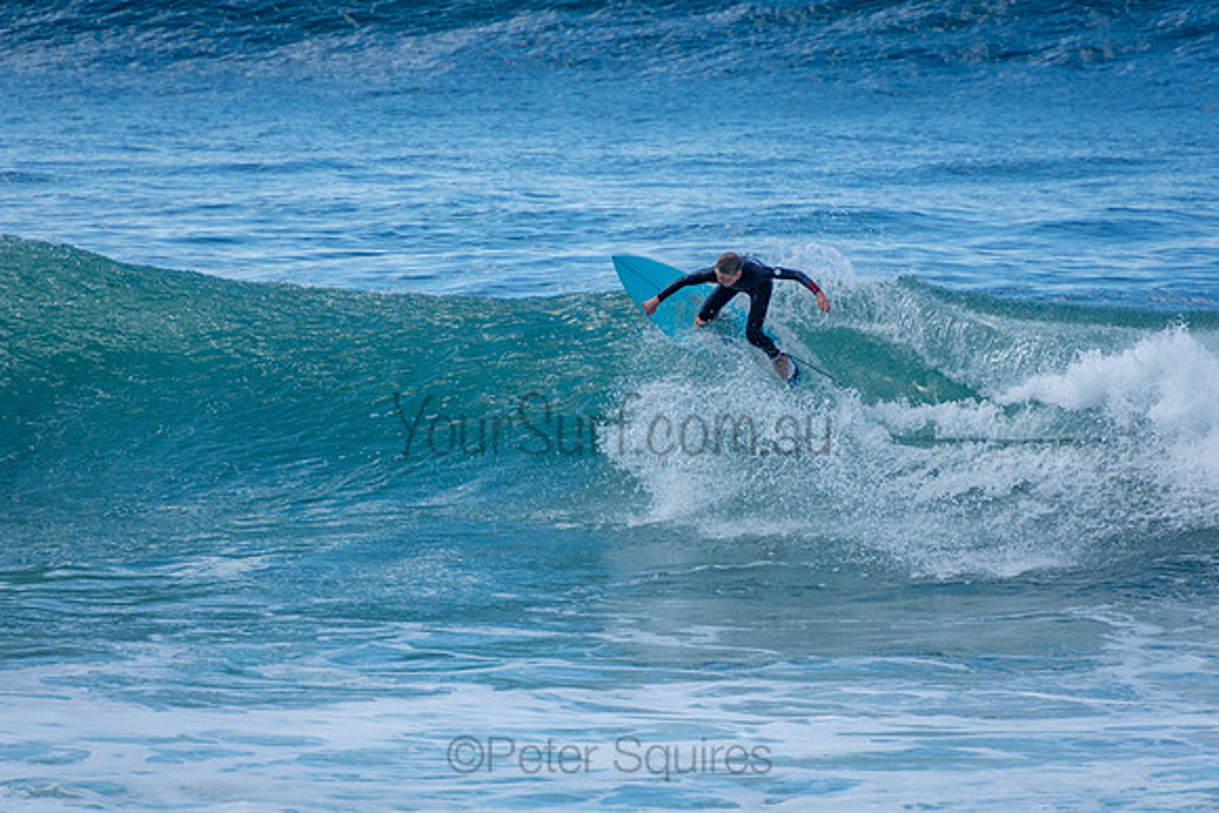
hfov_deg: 3.4
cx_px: 610
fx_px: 20320
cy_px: 406
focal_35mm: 600
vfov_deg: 2.3
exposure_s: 1/2000
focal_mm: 400
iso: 450
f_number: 5.6
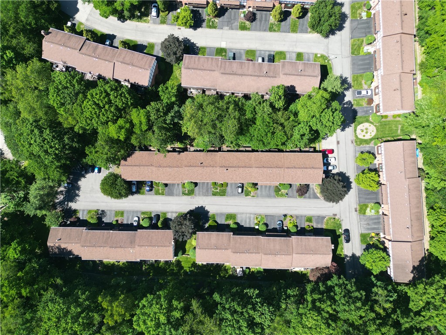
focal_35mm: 24
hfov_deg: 71.6
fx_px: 309
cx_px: 223
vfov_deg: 56.8
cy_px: 168
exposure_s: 1/1250
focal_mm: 6.72
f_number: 1.7
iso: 100
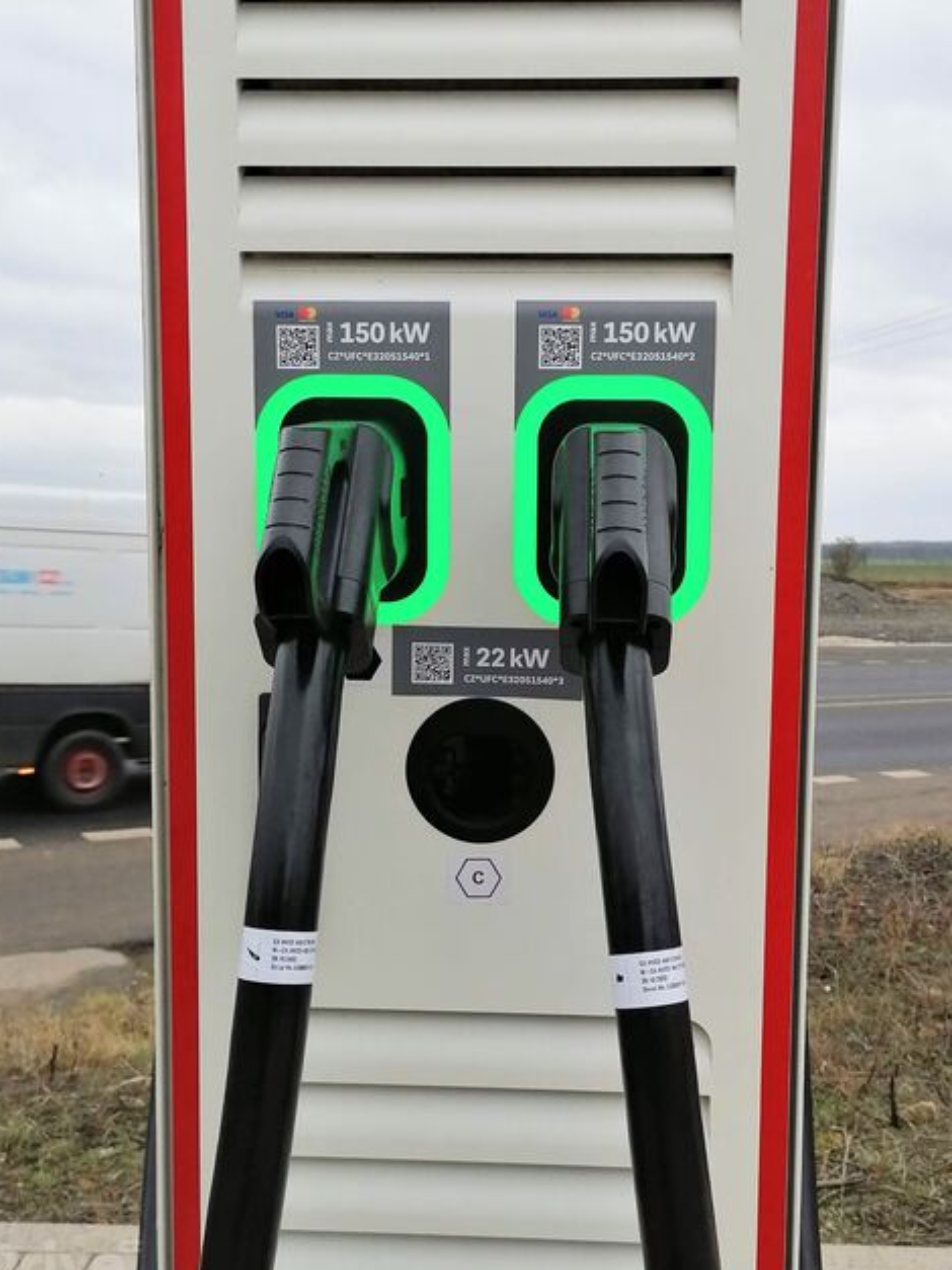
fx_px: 1541
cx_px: 480
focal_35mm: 42
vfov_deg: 44.8
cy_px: 603
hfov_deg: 34.3
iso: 50
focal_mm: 5.3
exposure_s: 1/214
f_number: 1.8
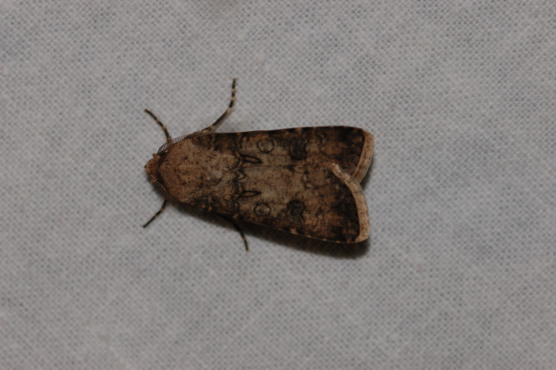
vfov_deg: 8.7
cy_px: 185
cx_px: 278
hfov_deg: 13.0
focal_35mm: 158
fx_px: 2431
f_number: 8
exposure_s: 1/250
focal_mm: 105
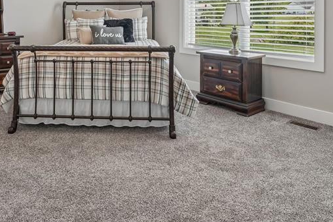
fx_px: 296
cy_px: 14
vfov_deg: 37.8
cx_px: 116
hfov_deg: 57.7
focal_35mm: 32
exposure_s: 1/15
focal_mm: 16
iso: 200
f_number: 8
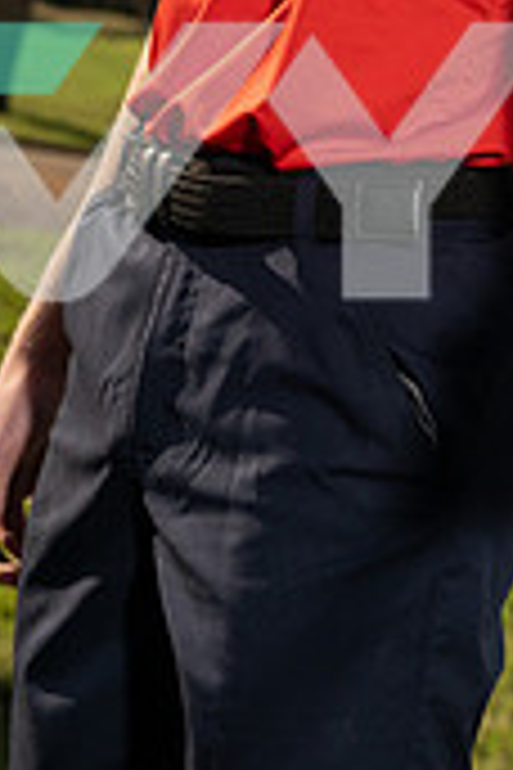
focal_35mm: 124
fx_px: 2650
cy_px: -153
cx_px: 504
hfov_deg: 11.0
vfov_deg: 15.9
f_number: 4.5
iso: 500
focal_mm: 47
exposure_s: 1/200
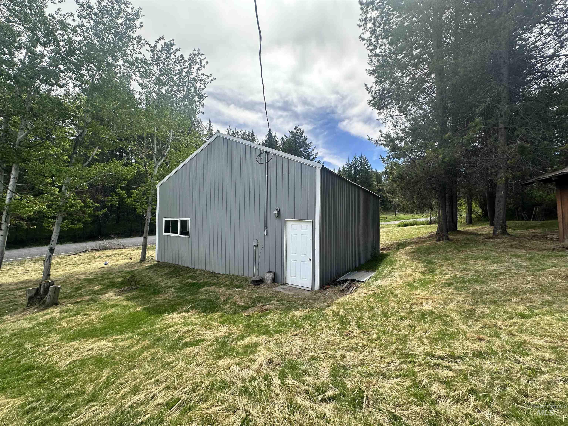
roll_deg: +0.2
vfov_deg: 85.7
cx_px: 284
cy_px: 213
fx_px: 230
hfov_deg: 102.1
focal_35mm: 14
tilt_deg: +4.3
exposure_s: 1/910
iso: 50
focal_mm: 2.22
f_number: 2.2
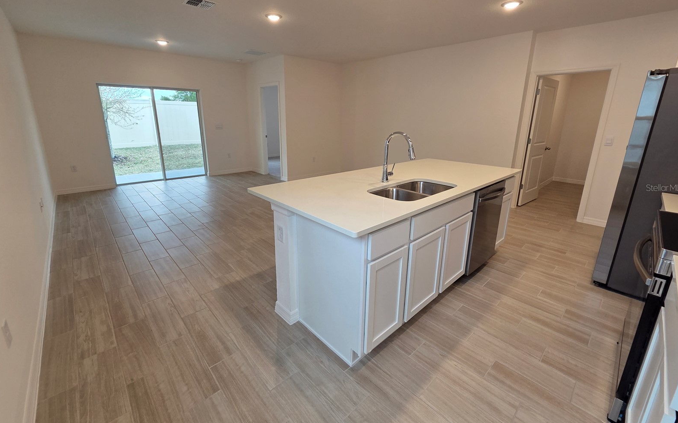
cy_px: 187
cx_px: 342
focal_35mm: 14
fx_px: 259
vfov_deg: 78.3
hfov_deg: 105.3
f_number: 2.2
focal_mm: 2.2
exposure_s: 1/120
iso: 125
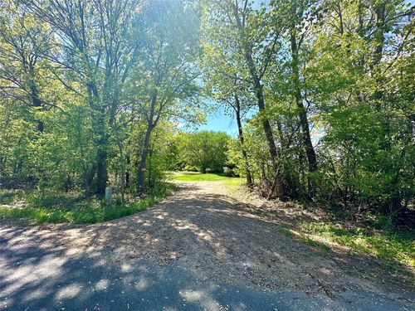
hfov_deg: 102.1
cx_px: 208
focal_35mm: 14
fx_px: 168
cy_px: 156
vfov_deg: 85.7
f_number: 2.2
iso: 40
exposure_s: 1/1082
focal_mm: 2.22
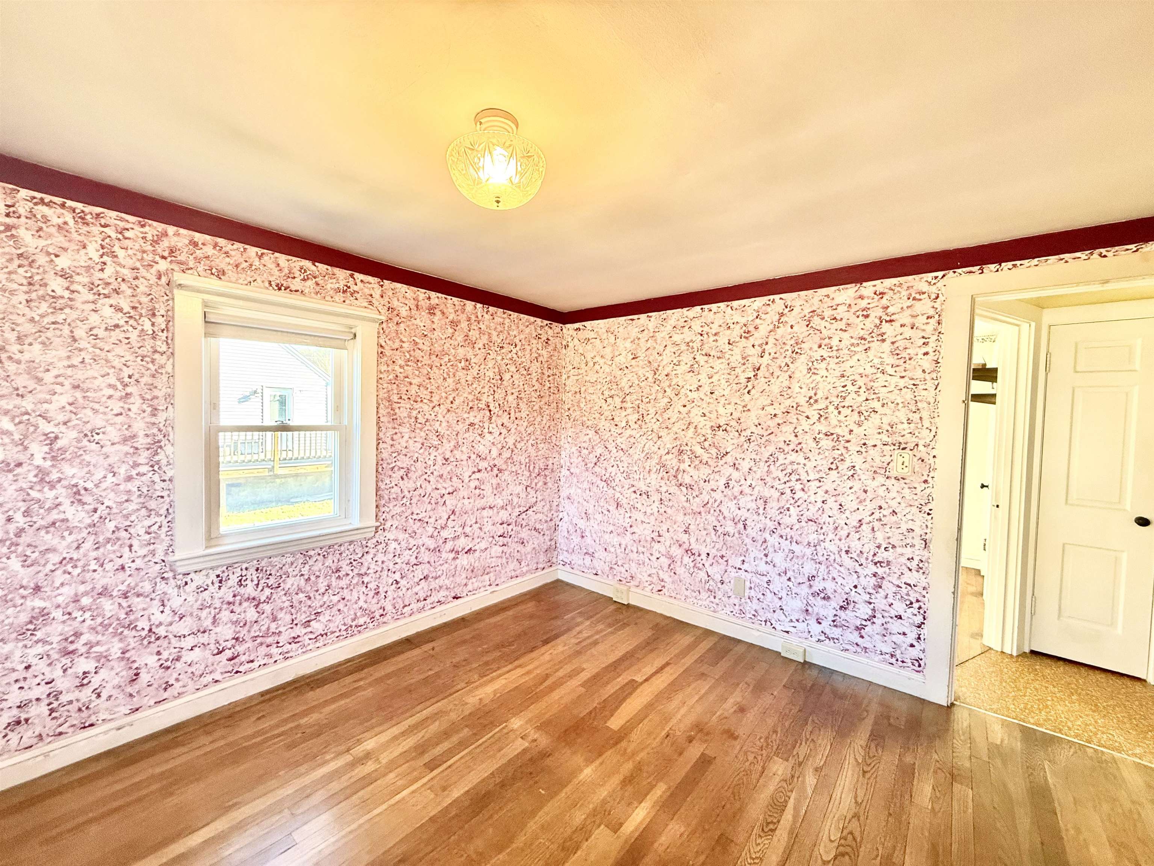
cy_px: 433
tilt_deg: -0.4
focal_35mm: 14
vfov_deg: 85.7
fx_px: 467
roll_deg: -0.9
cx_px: 577
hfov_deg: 102.1
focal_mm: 2.22
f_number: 2.2
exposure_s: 1/120
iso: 320
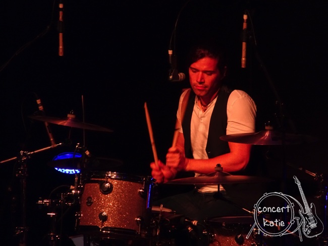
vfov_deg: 2.7
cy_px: 123
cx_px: 164
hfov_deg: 3.6
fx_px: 5270
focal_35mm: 556
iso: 800
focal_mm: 95
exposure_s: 1/200
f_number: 6.3
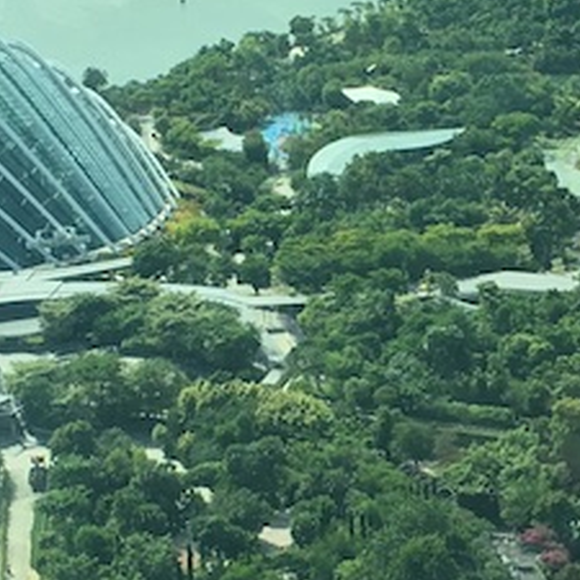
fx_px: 2597
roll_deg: +2.2
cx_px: 572
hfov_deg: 12.6
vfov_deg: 12.7
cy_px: 363
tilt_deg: -19.8
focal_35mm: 137
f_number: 2.2
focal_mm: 4.15
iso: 25
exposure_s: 1/754
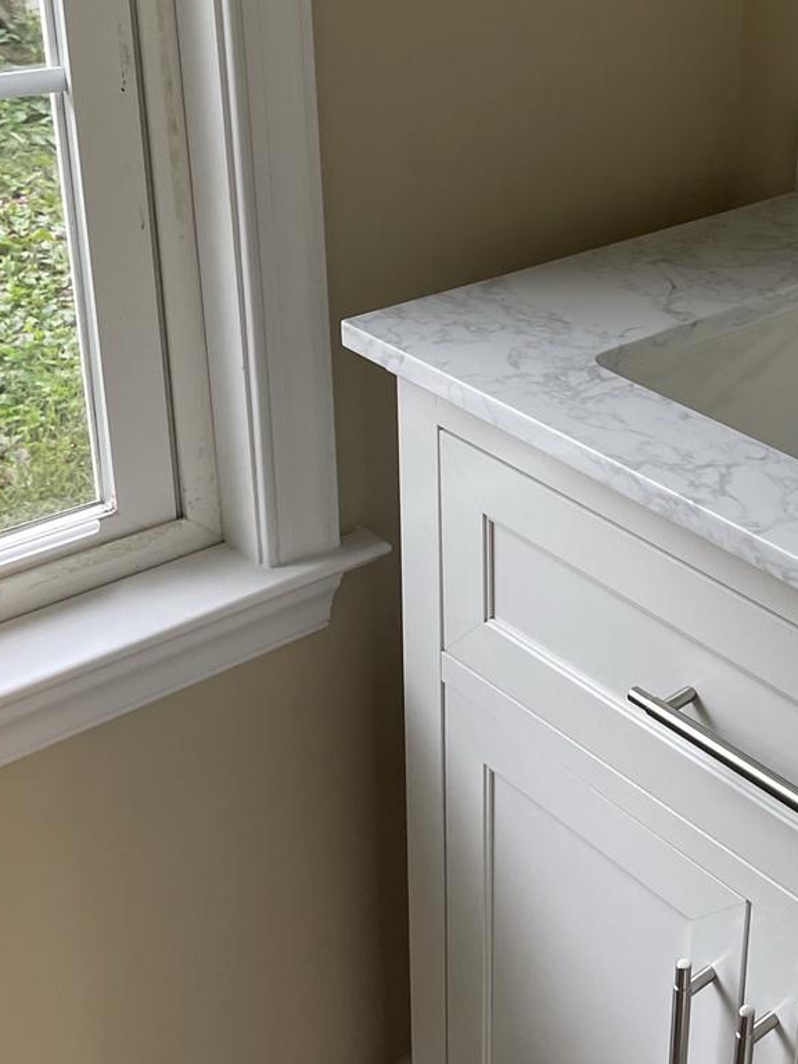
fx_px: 1598
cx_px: 762
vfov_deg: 36.3
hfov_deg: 26.8
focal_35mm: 52
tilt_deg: -20.4
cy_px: 331
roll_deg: -4.5
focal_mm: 4.2
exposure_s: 1/120
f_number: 1.6
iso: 125
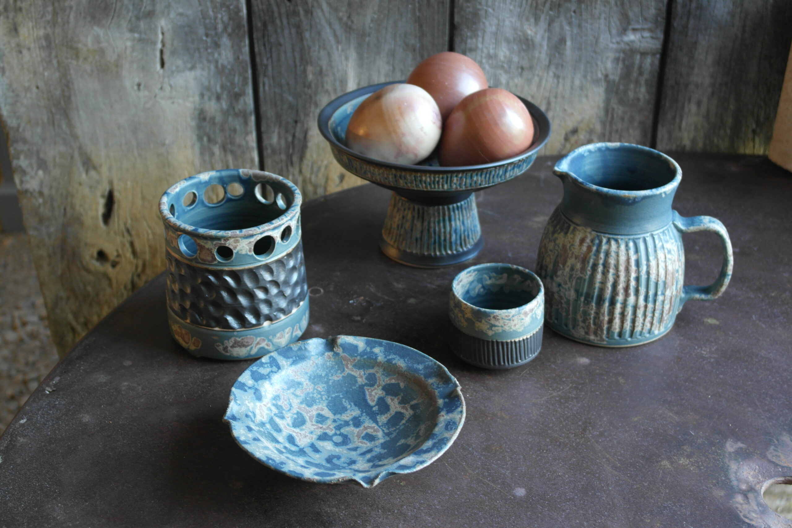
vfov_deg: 25.5
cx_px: 396
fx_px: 1166
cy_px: 264
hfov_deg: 37.5
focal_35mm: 53
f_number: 4.5
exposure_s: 1/30
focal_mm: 35
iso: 400
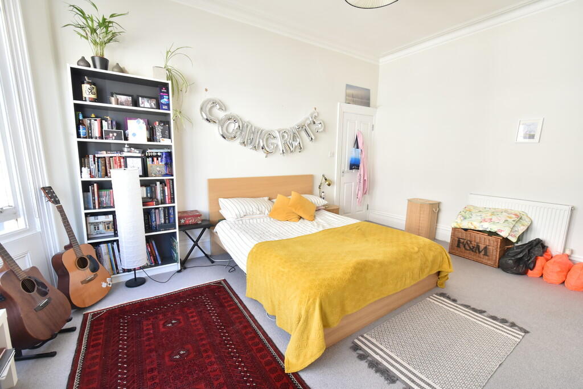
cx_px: 292
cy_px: 194
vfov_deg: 77.3
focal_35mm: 15
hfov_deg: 100.4
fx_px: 243
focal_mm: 10
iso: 500
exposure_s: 1/80
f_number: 4.5
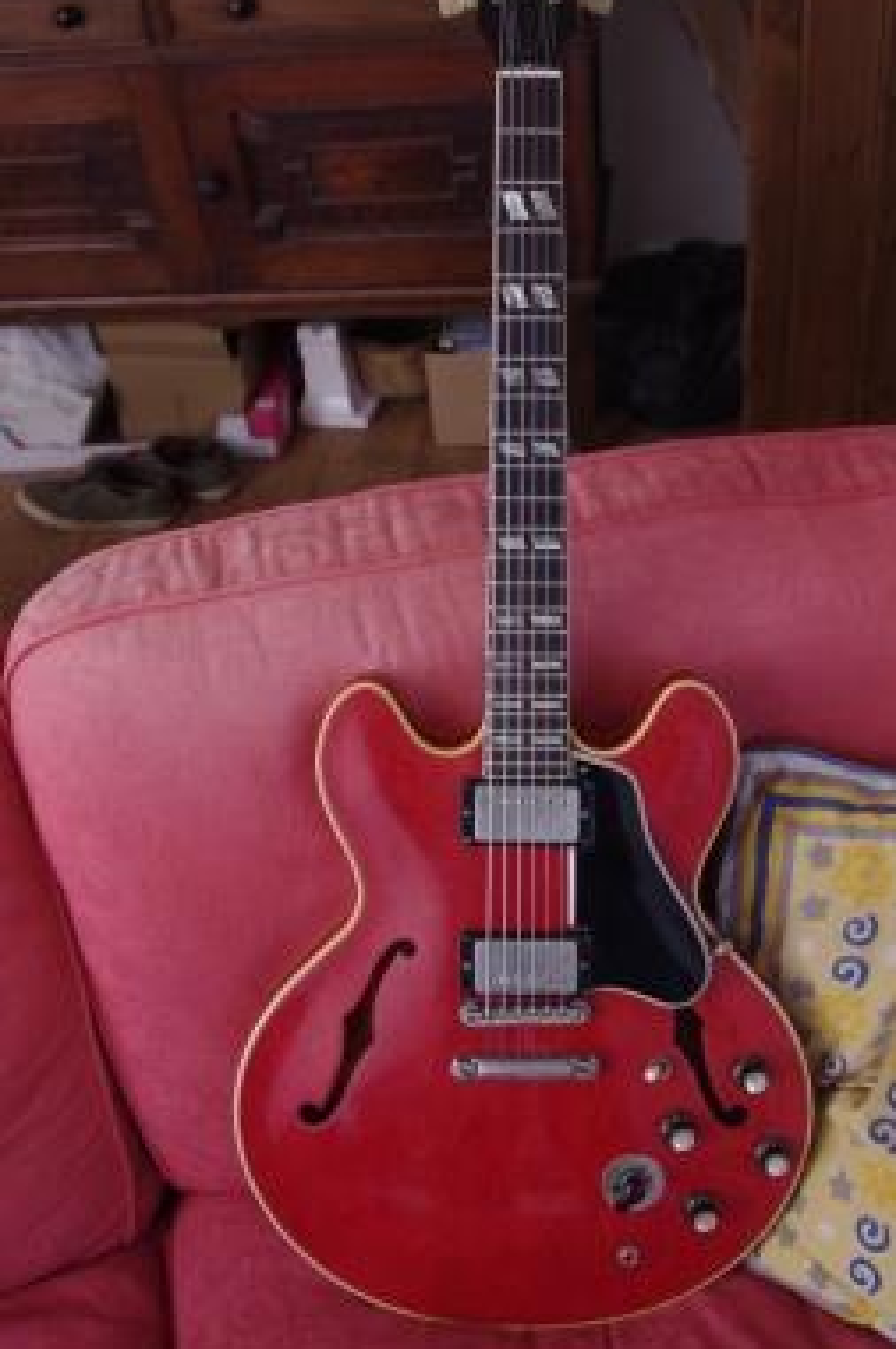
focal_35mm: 40
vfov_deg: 48.4
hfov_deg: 33.3
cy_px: 577
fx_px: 1497
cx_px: 499
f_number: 5
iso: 1600
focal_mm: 23.13
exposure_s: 1/40
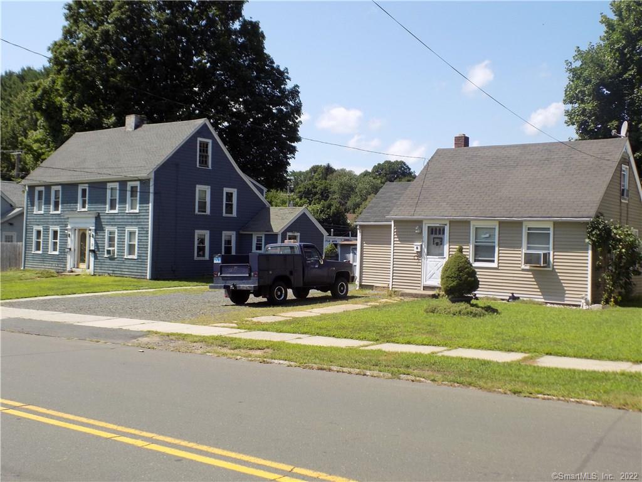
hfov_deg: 50.1
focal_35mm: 37
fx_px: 686
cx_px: 321
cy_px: 241
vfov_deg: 38.7
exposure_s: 1/640
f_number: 3.5
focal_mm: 6.6
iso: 80
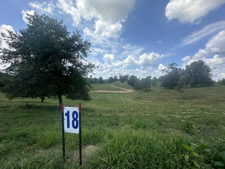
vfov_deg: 85.7
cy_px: 84
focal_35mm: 14
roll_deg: -2.7
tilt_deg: -2.0
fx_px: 91
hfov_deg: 102.1
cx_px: 112
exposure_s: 1/2132
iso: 50
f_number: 2.2
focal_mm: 2.22
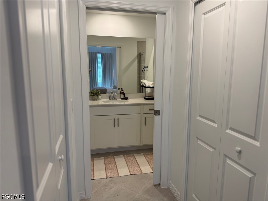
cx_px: 134
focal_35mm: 24
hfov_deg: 71.6
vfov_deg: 56.8
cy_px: 100
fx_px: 186
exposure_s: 1/120
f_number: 1.78
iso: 125
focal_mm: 6.76
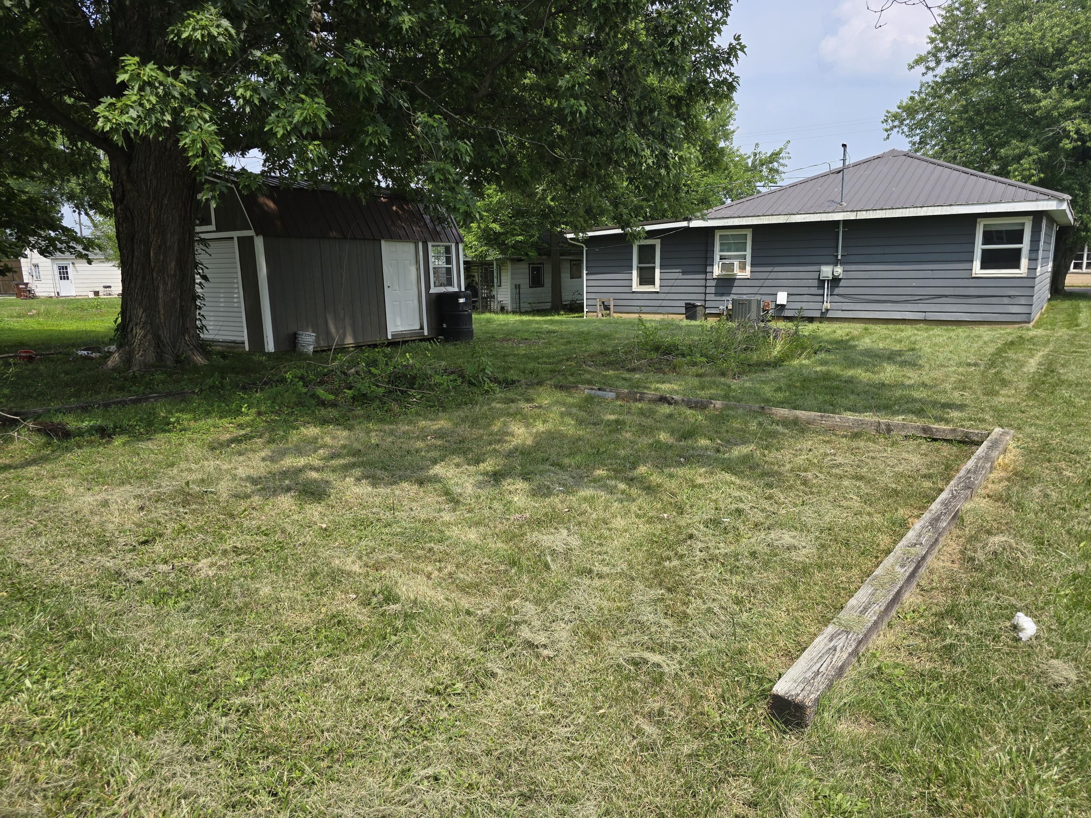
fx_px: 725
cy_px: 409
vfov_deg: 58.9
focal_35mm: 23
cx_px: 546
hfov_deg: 73.9
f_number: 1.7
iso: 12
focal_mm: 6.3
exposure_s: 1/571
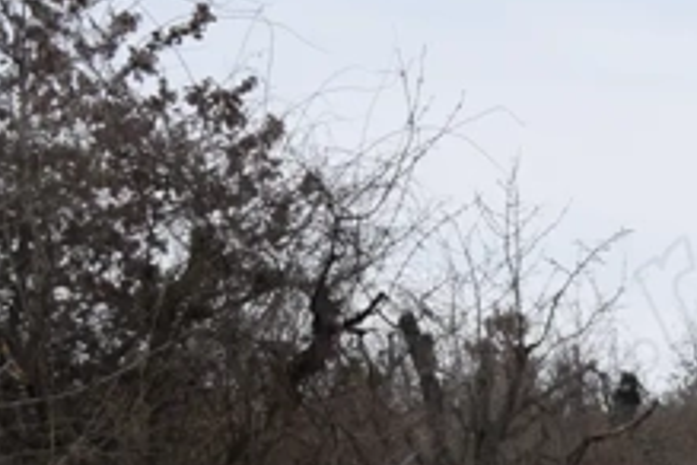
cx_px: 1563
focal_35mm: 151
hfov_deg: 11.6
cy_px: 376
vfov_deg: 9.1
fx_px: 2923
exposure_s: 1/250
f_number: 8
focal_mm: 22
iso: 250
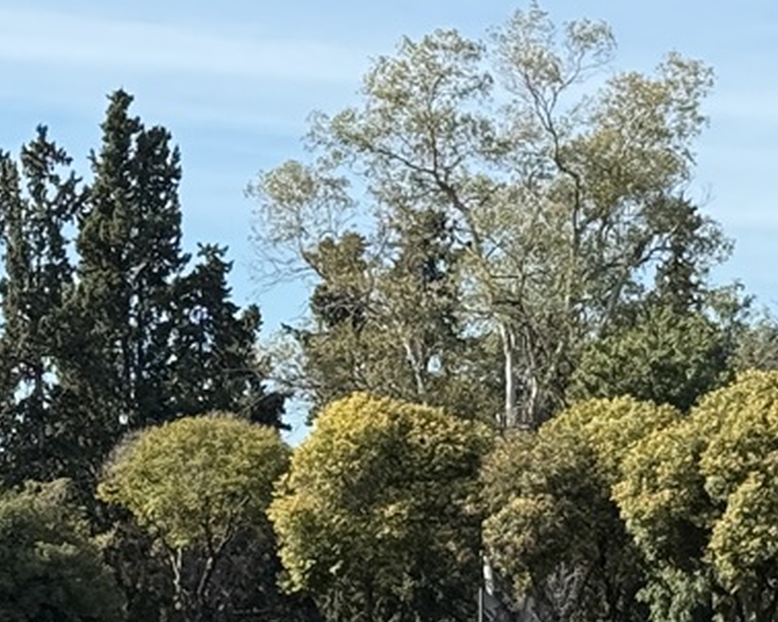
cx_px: 782
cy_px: 930
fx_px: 4281
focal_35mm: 186
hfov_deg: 10.3
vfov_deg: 8.1
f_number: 1.78
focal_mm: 6.76
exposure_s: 1/2342
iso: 80
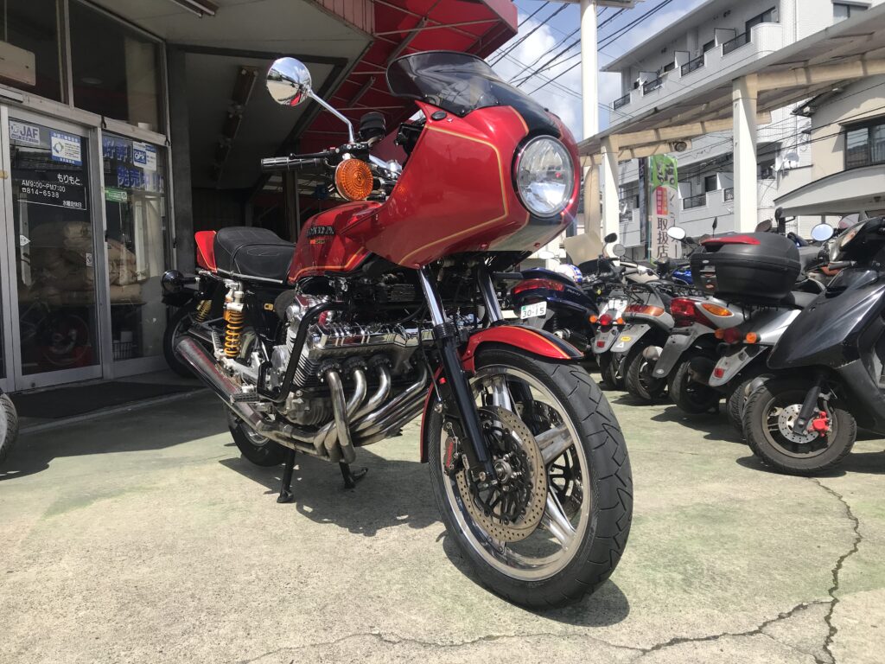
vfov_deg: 49.7
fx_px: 716
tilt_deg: -3.2
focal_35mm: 28
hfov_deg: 63.4
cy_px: 332
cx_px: 442
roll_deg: +1.8
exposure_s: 1/1773
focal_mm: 3.99
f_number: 1.8
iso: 20
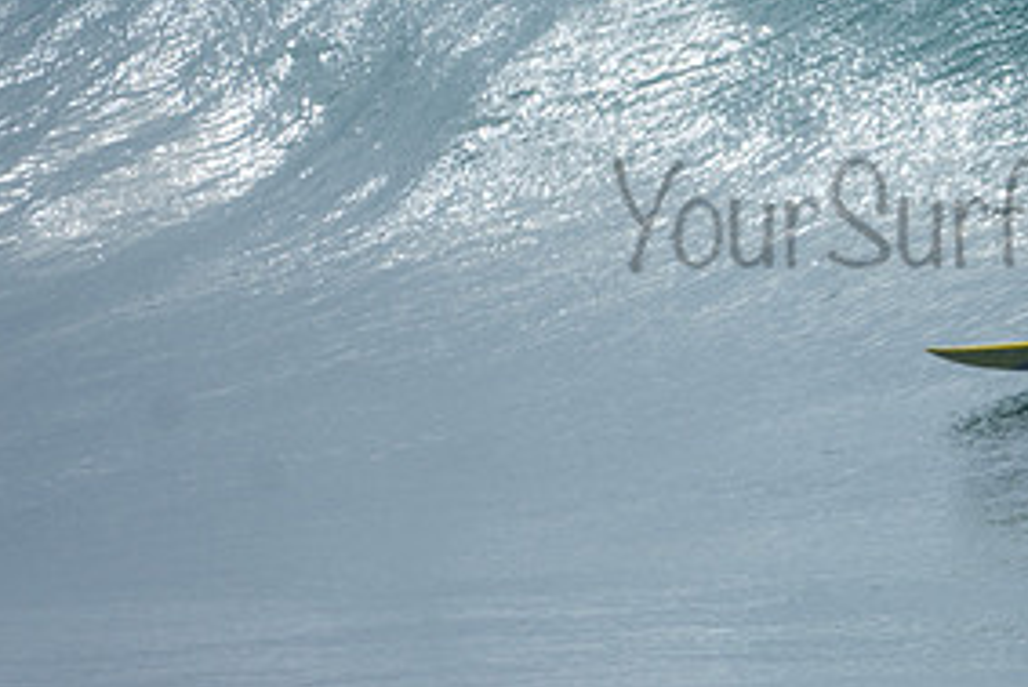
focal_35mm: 1539
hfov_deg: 1.3
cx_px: 988
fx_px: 43967
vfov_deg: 0.9
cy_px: 184
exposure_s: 1/800
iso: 110
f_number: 5.6
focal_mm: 500
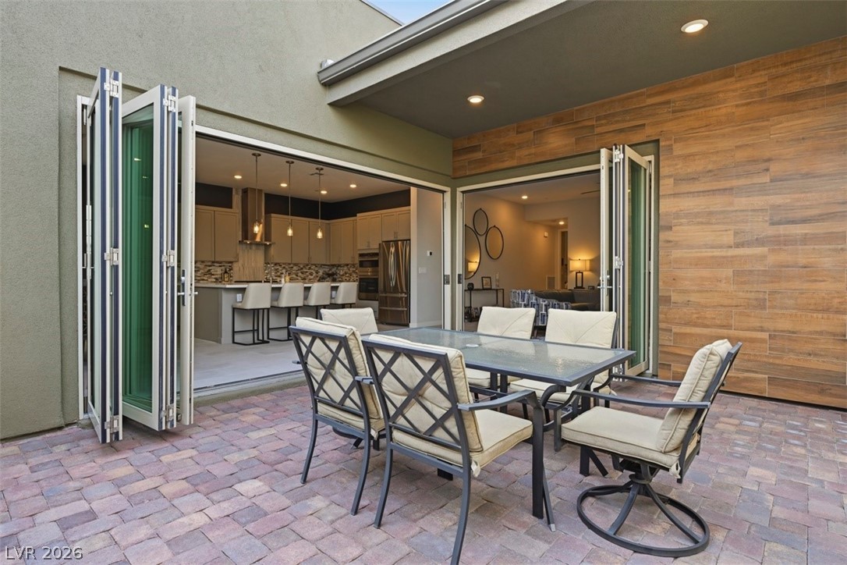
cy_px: 282
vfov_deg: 65.9
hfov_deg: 88.4
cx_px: 424
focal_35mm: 18
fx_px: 435
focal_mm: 18.5
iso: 500
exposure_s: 1/320
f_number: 9
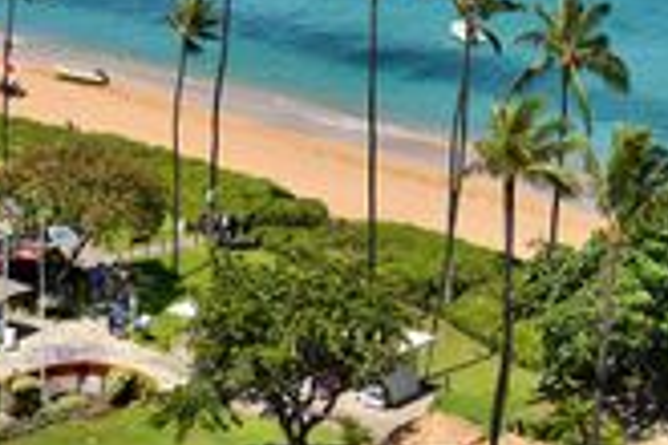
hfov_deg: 17.5
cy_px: -220
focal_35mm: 115
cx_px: 628
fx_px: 2134
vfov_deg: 11.4
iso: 100
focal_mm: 38
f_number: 13
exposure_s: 1/200
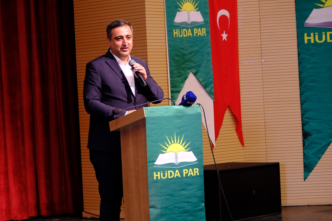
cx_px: 166
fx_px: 1106
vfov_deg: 11.4
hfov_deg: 17.1
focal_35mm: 120
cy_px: 110
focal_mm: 80
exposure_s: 1/50
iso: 1600
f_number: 4
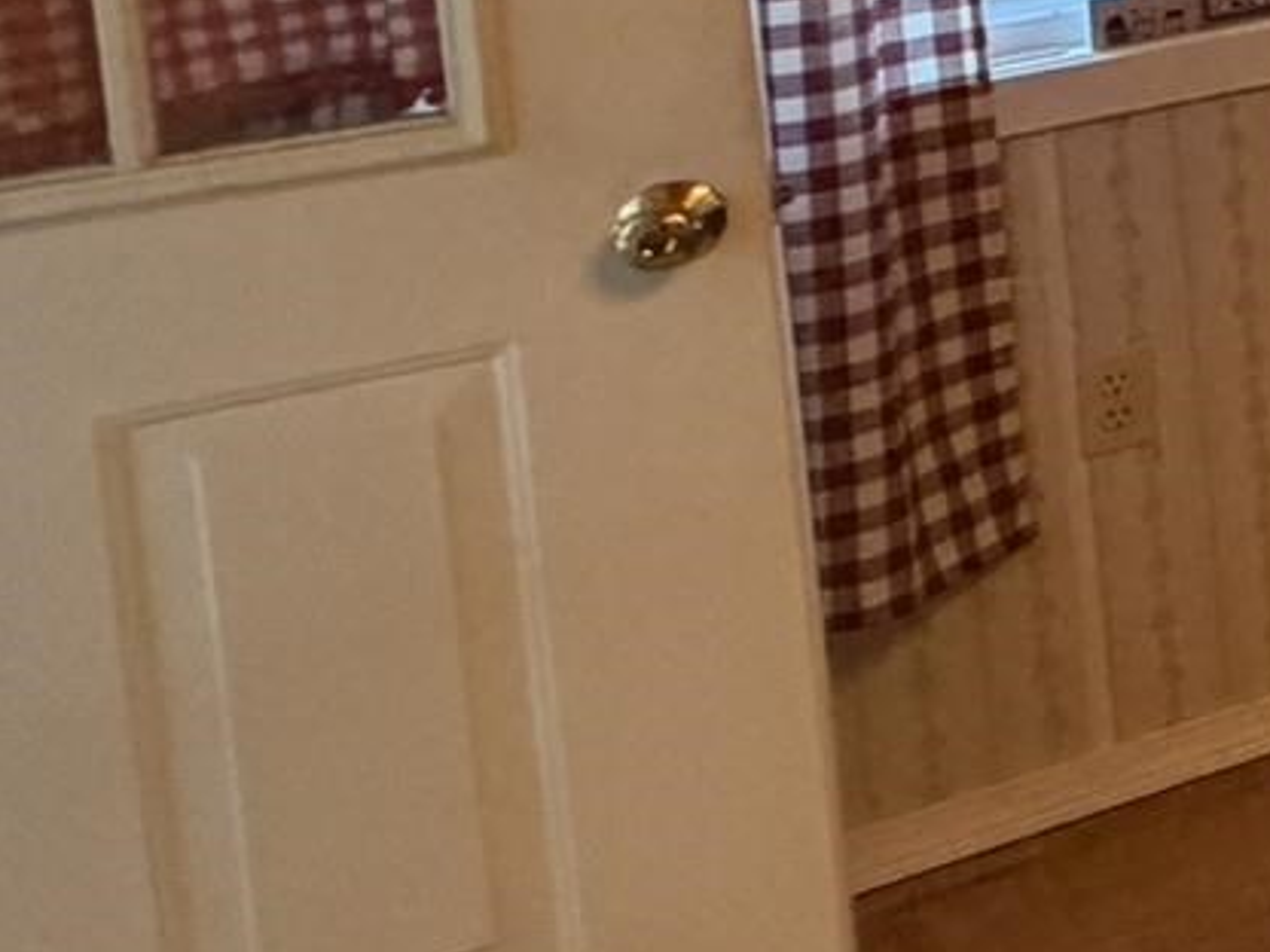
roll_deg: +3.4
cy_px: -528
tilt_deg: -3.9
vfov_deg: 18.5
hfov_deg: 15.4
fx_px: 2531
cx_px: 3022
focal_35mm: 69
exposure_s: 1/60
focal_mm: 2.22
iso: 400
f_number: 2.2
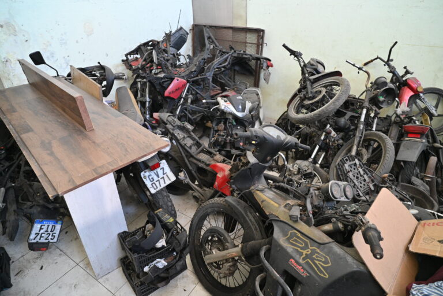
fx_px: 246
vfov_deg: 61.9
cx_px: 222
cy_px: 148
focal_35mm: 20
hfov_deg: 84.0
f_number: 3.5
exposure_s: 1/60
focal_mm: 20
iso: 4000
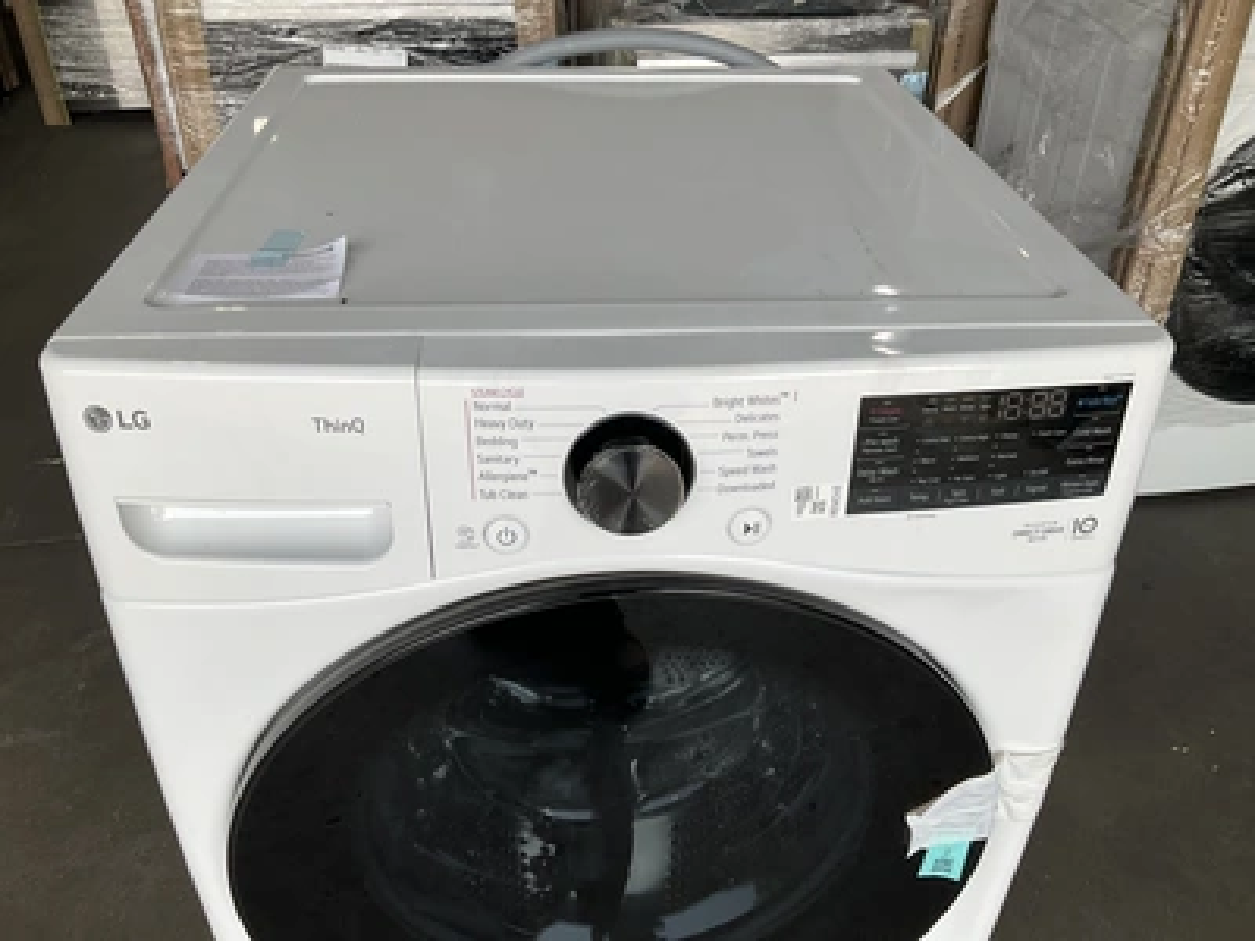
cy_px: 470
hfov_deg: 61.7
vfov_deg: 48.2
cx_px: 628
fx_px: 1051
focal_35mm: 29
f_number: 1.8
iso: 25
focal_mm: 3
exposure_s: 1/389
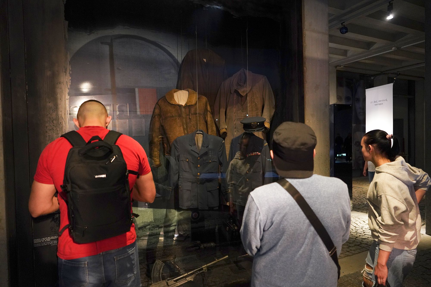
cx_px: 216
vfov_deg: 53.1
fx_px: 287
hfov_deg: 73.7
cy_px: 144
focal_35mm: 24
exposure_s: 1/80
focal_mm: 24
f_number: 2.8
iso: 3200
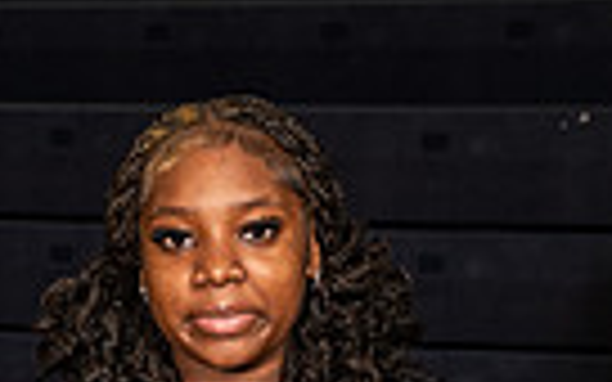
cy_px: 1002
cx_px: 202
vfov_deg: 7.0
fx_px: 2919
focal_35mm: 175
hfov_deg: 12.0
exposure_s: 1/320
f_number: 7.1
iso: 400
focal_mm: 52
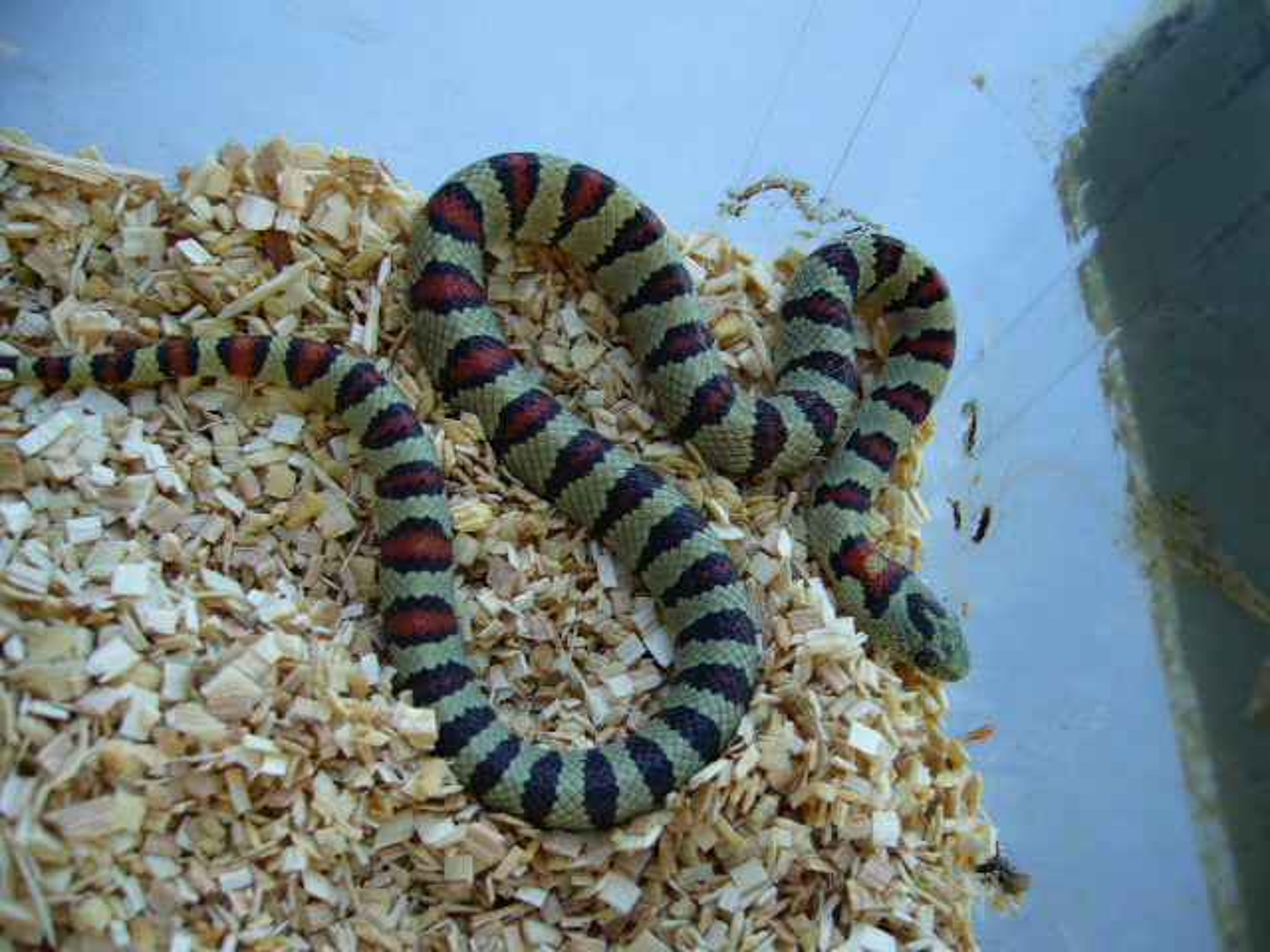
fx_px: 1284
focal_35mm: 35
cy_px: 476
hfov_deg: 52.6
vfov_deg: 40.7
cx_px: 635
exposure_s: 1/80
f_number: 2.8
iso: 80
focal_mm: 5.8
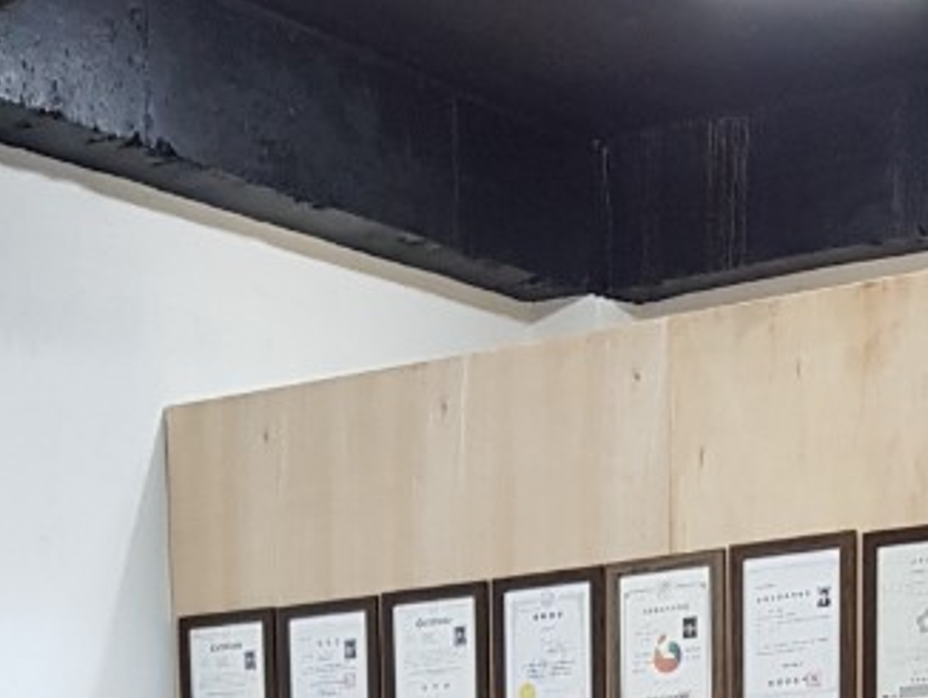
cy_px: 1319
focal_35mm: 102
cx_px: 176
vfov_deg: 12.9
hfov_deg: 19.0
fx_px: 2736
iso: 160
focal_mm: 4.3
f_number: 1.7
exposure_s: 1/30
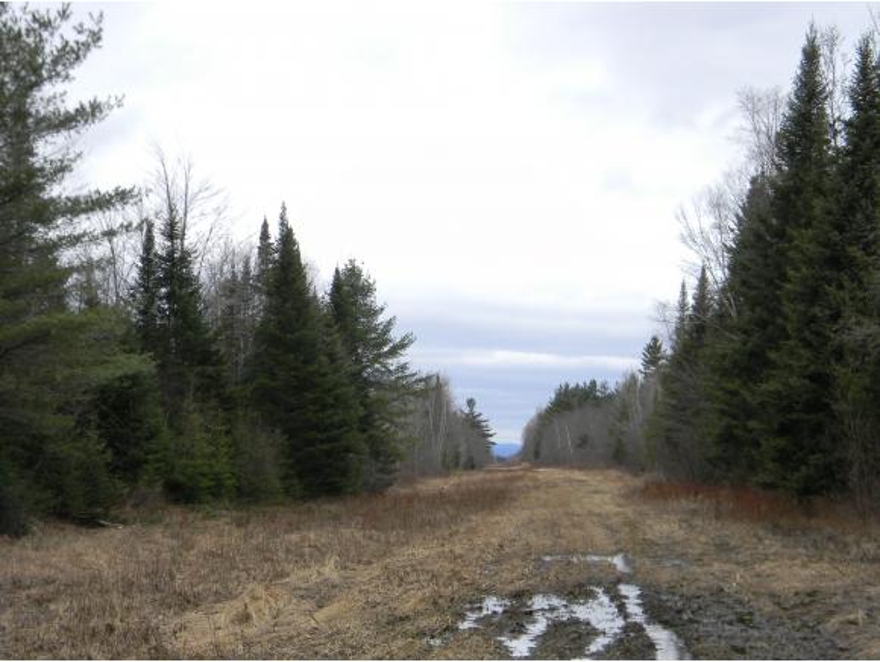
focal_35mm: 56
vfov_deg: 26.1
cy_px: 331
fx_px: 1425
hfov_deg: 34.3
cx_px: 440
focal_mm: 10.1
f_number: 4.1
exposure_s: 1/455
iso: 80
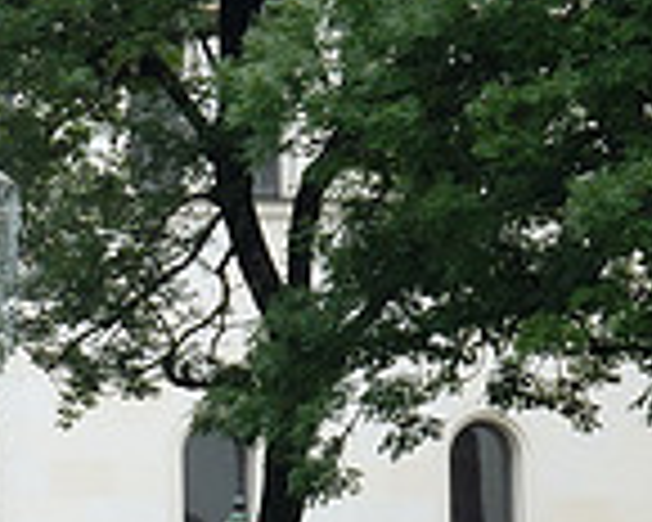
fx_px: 7854
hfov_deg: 4.7
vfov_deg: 3.8
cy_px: 119
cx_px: -337
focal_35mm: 407
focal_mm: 17
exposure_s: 1/160
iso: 80
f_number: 4.3
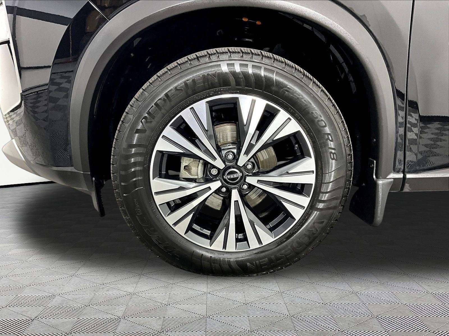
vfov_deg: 48.2
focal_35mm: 29
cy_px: 168
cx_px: 224
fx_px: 376
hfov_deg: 61.7
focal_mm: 3
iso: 100
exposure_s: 1/60
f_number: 1.8
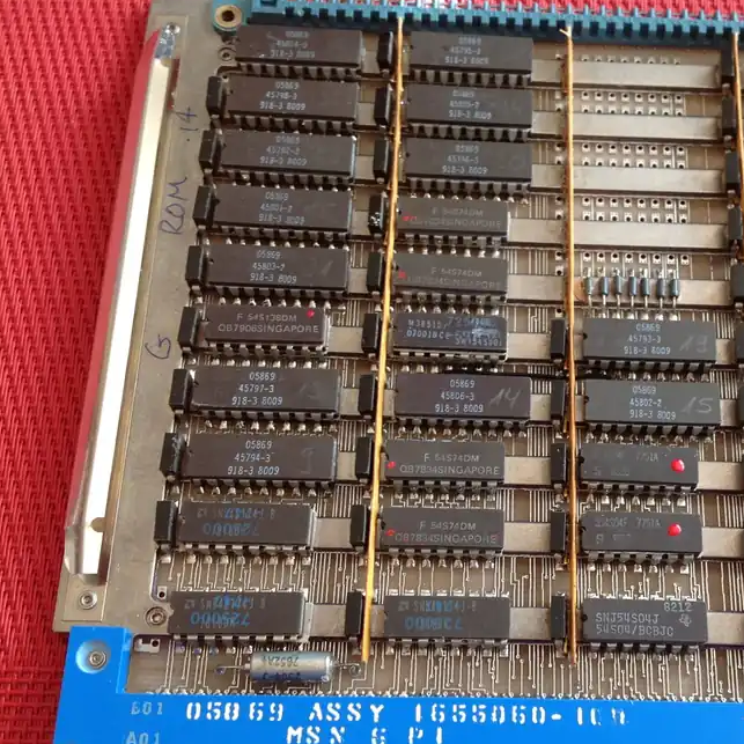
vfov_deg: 35.3
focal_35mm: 48
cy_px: 421
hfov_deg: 34.8
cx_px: 532
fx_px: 1167
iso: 50
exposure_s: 1/24
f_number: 2.4
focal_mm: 4.28
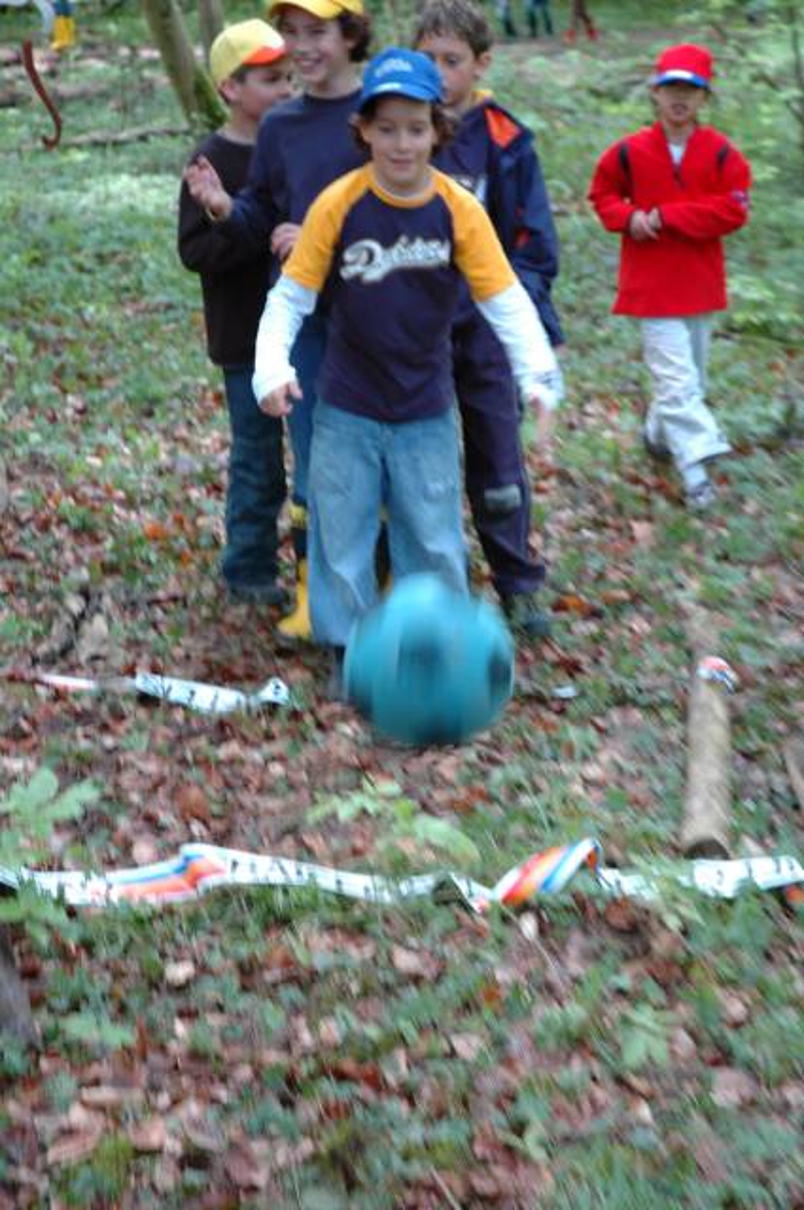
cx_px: 402
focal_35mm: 82
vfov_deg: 24.6
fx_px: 2771
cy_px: 605
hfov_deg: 16.5
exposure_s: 1/80
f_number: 4.5
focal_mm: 55
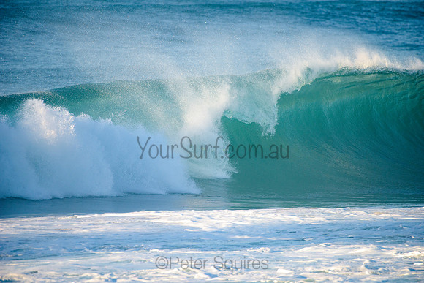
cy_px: 142
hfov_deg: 4.1
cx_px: 212
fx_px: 5891
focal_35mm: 500
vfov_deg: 2.8
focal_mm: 500
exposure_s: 1/1600
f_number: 5.6
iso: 320
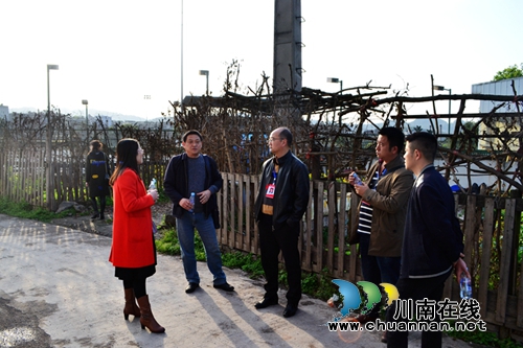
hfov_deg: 67.4
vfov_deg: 47.9
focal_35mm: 27
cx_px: 262
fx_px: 392
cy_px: 174
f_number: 10
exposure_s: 1/200
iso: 400
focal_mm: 18
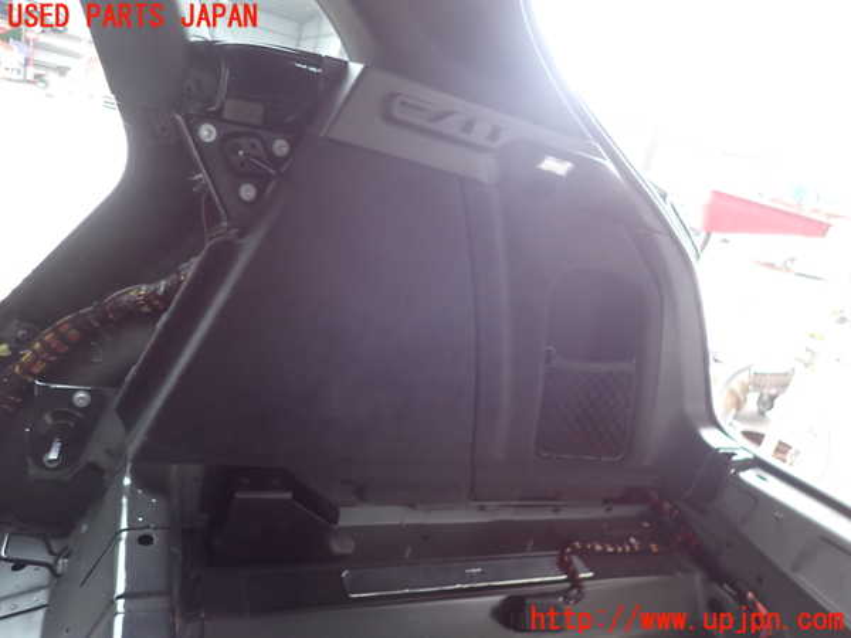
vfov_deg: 54.9
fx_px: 615
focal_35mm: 25
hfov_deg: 69.4
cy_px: 319
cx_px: 426
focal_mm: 4.5
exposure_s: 1/40
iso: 200
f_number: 2
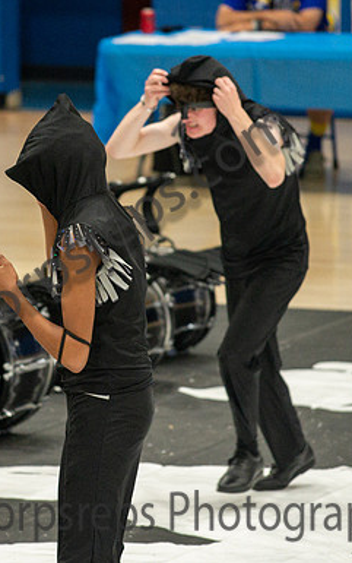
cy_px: 235
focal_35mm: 421
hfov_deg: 3.1
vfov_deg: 5.0
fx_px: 6455
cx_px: 64
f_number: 4
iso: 5000
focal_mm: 200
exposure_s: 1/500
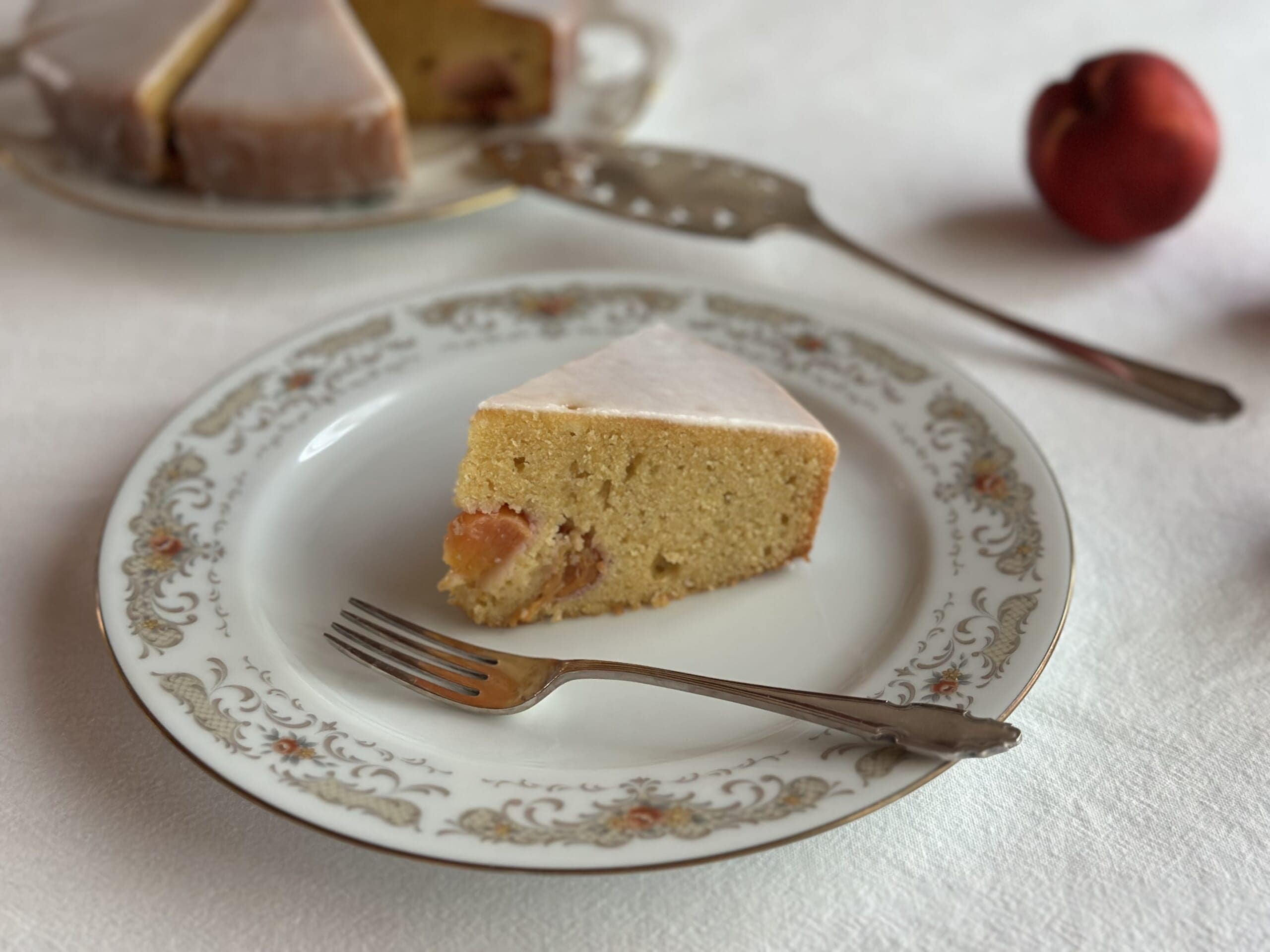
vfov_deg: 30.3
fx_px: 1761
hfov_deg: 39.7
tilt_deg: -36.5
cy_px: 476
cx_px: 635
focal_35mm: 48
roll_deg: -0.5
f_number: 1.78
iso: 250
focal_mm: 6.86
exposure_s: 1/60
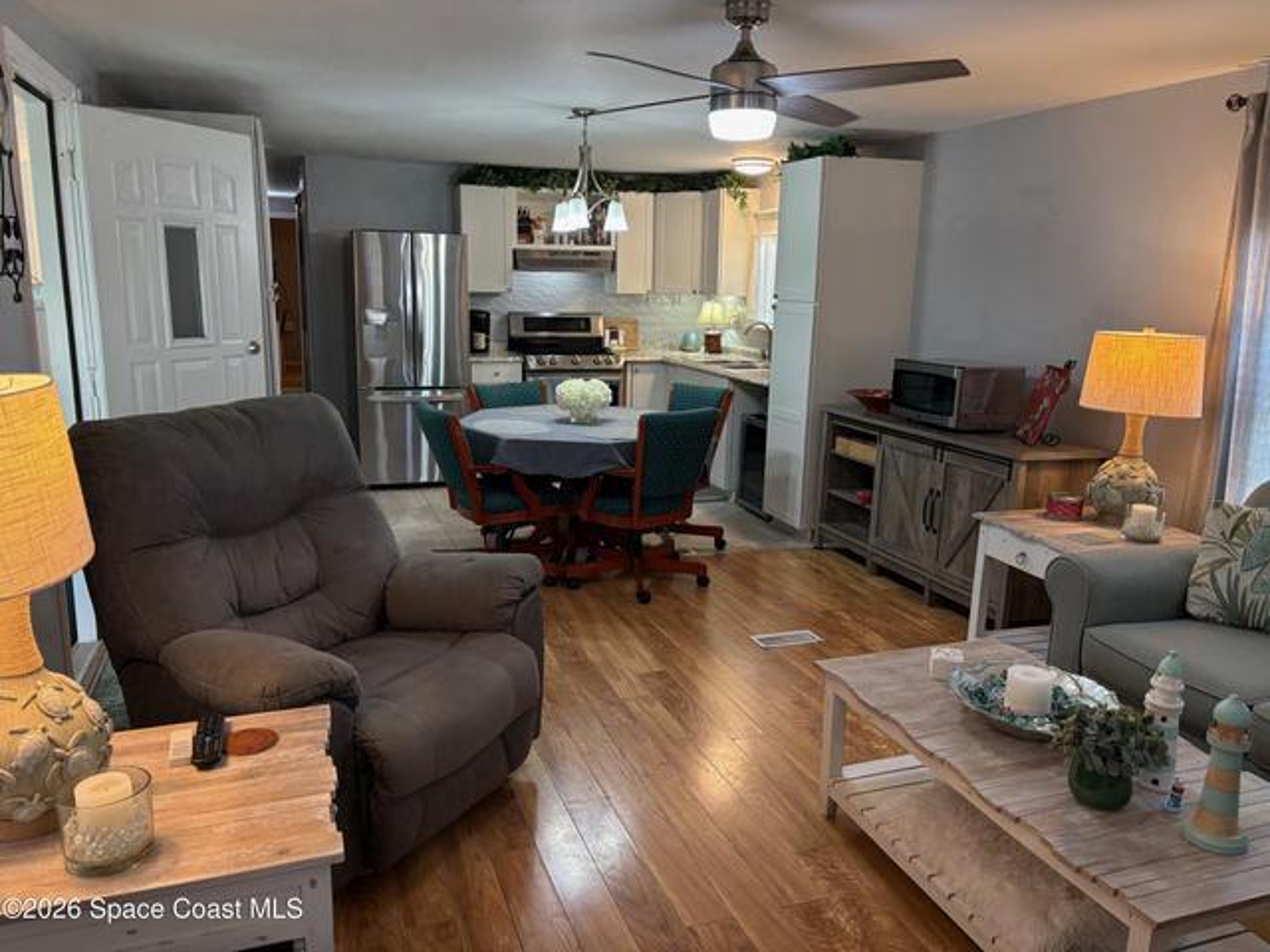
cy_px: 476
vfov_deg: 53.1
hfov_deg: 67.3
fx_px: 954
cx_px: 635
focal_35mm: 26
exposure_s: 1/120
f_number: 1.6
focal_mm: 5.96
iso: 200
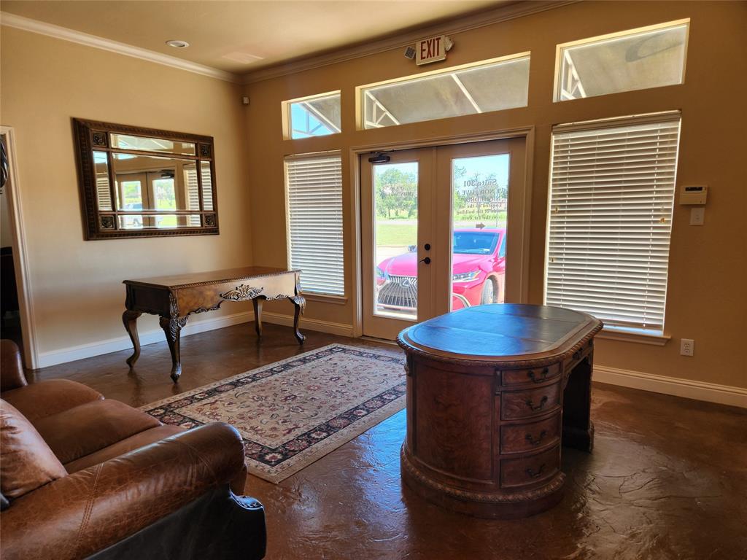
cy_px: 280
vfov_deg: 58.9
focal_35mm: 23
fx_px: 496
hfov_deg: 73.9
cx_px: 374
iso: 80
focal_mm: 5.4
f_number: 1.8
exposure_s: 1/180
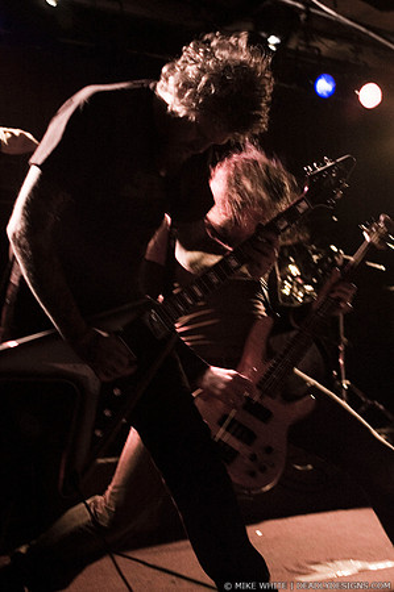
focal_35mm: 52
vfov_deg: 37.9
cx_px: 197
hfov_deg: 25.7
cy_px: 296
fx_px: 864
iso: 800
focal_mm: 35
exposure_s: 1/50
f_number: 2.8
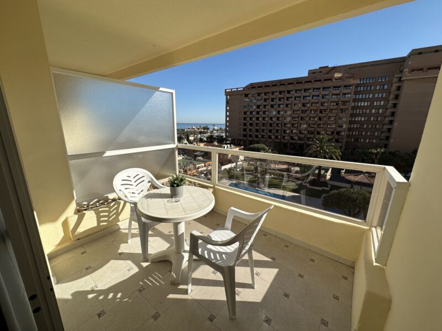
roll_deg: -0.8
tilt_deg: -13.9
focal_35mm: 14
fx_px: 179
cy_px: 166
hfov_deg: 102.1
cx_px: 221
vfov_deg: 85.7
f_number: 2.2
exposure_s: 1/2882
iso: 50
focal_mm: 2.22
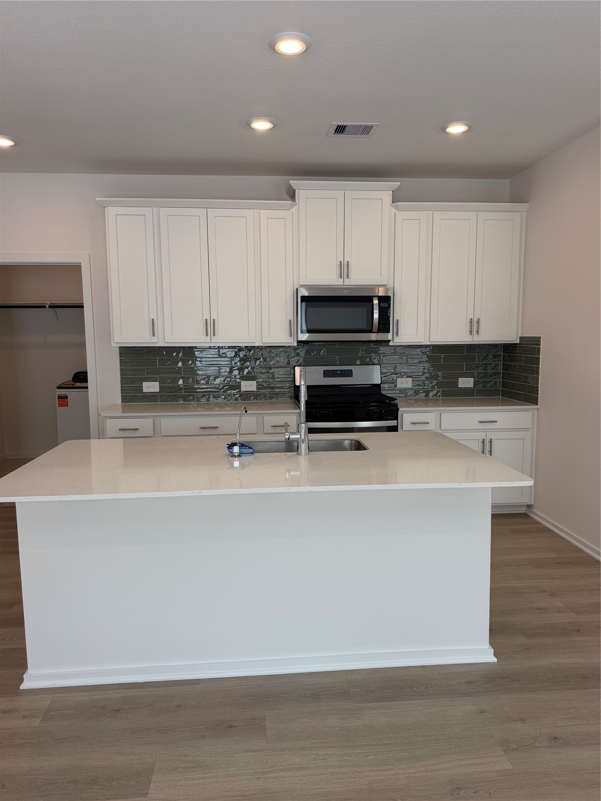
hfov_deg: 56.8
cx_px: 300
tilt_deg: -6.6
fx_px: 556
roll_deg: +0.5
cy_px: 400
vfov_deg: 71.6
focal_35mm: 24
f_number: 1.78
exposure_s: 1/204
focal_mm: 6.76
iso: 80
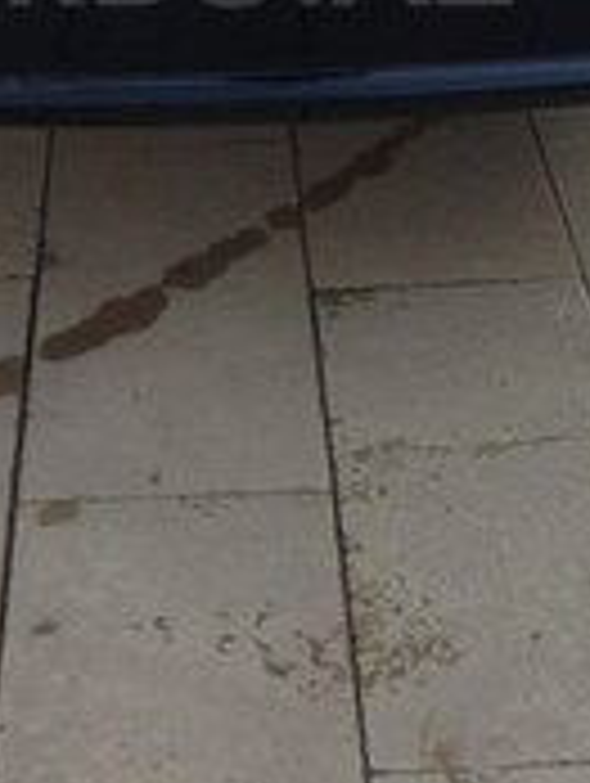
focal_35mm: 94
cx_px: 167
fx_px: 2131
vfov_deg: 20.0
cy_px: -45
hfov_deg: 15.7
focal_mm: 4.12
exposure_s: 1/301
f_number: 2.4
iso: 50
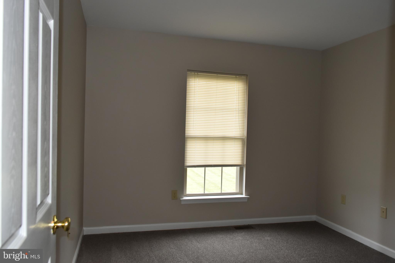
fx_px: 296
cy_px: 132
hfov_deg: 67.4
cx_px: 198
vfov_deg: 47.9
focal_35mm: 27
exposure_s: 1/100
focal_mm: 18
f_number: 5
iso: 800
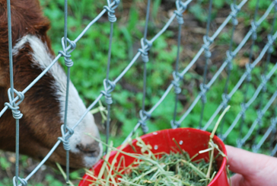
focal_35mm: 127
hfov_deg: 15.9
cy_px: 100
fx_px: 979
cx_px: 30
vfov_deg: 10.8
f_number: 5.6
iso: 200
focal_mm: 44
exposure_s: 1/125
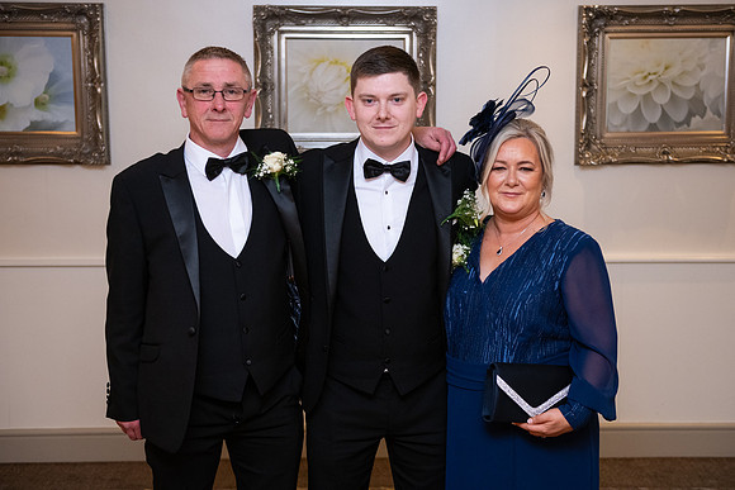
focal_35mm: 54
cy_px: 233
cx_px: 385
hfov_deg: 36.6
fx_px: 1112
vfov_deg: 24.9
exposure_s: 1/160
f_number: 3.5
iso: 1000
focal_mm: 52
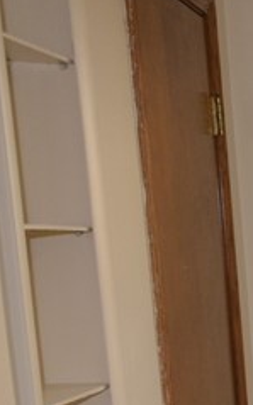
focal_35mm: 104
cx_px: 860
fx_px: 1153
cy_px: 484
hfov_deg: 9.0
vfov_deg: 18.9
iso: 400
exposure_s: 1/60
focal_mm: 15
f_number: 5
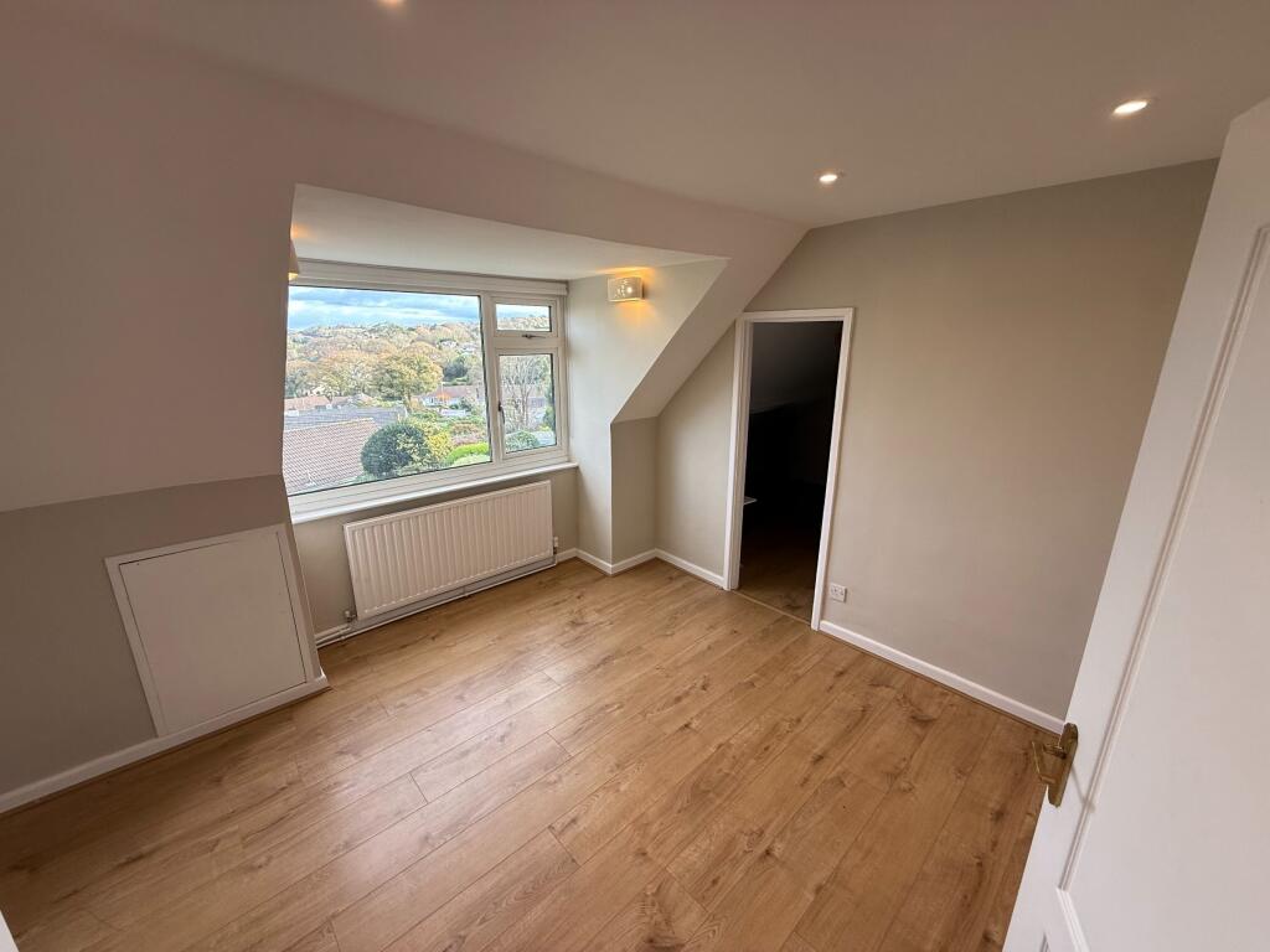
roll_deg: -0.6
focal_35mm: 14
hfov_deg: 102.1
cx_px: 635
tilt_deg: -15.8
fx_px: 514
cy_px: 476
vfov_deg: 85.7
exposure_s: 1/99
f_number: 2.2
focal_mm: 2.22
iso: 64
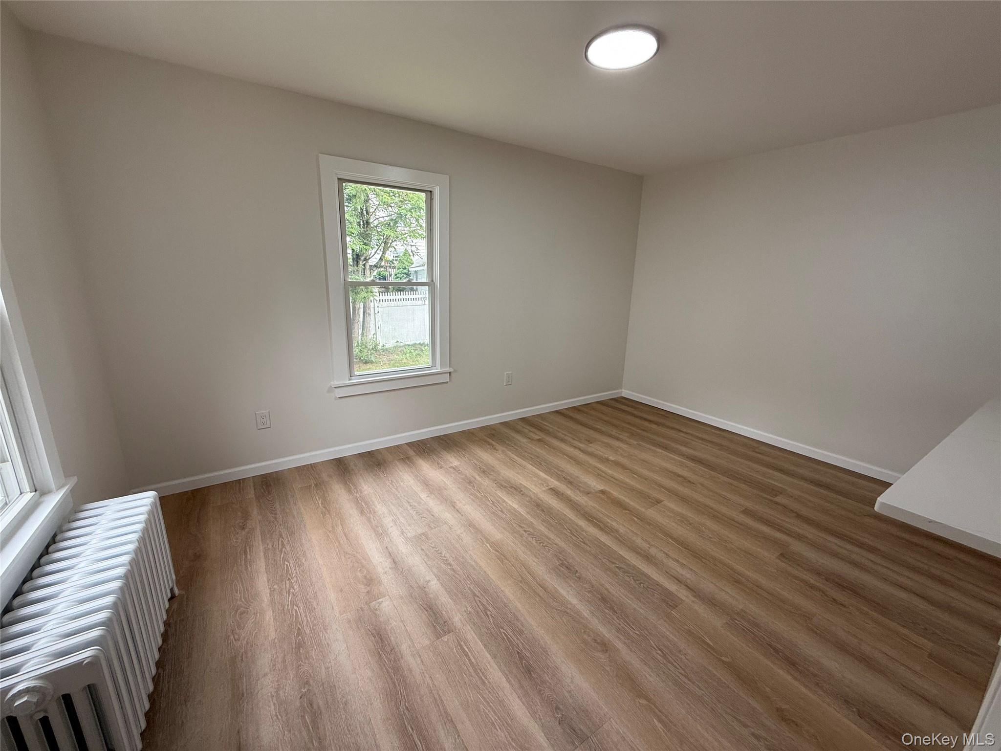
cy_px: 376
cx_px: 500
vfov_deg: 85.7
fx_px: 405
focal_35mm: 14
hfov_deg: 102.1
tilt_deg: -13.2
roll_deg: -1.5
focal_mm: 2.22
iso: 100
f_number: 2.2
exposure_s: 1/99
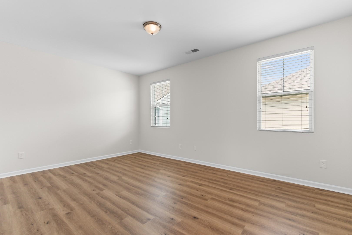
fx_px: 147
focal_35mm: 15
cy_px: 118
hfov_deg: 100.4
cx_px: 176
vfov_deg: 77.3
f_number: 4.5
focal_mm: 10
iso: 100
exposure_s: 1/5
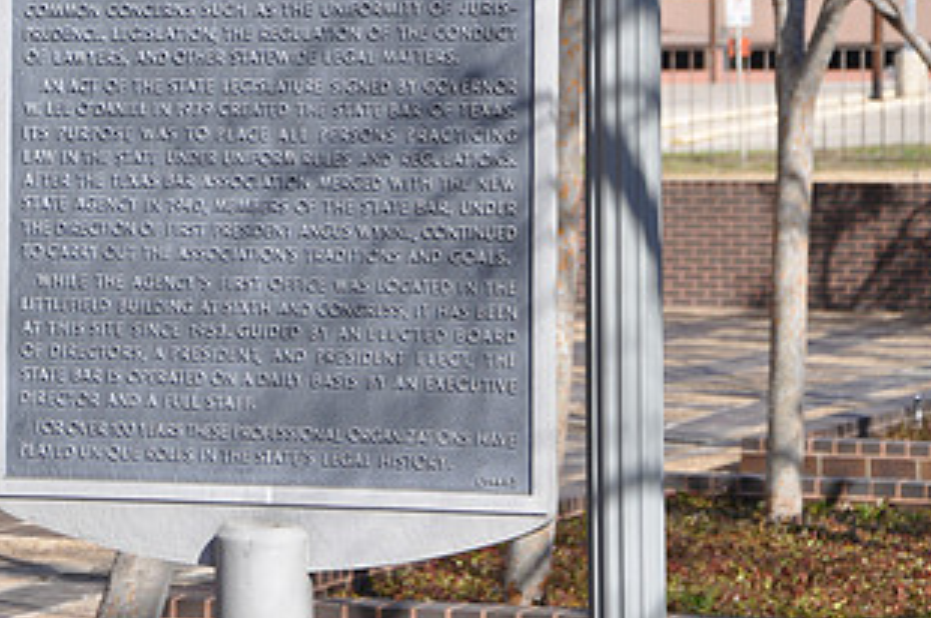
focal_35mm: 174
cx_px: 285
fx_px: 4495
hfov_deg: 11.8
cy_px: 56
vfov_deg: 7.8
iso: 200
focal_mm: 62
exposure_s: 1/160
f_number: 6.3
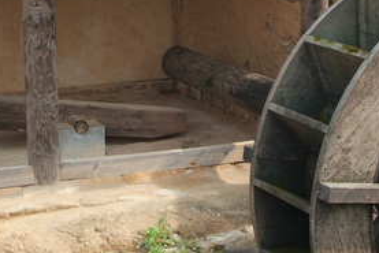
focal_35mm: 106
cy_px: 124
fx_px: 1116
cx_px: 207
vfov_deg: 12.9
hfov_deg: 19.3
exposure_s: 1/125
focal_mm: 28
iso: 100
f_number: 4
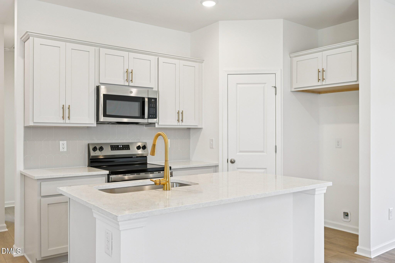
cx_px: 198
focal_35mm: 30
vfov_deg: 43.6
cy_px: 132
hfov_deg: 61.9
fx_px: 329
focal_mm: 30
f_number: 8
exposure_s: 1/30
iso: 400
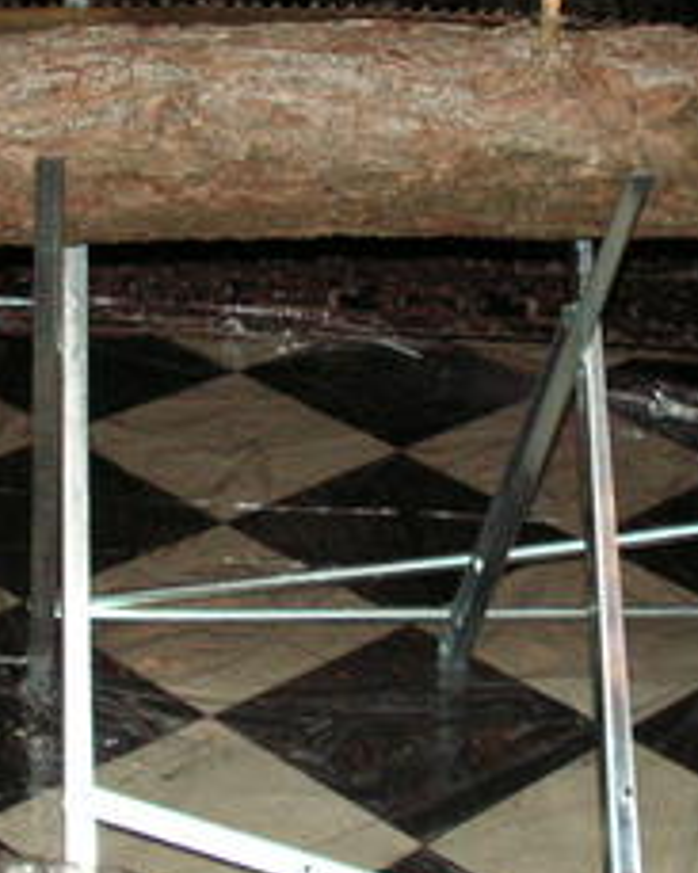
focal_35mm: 92
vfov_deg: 20.8
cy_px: 377
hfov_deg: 16.6
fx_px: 2377
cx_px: 500
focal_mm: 6
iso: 160
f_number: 3.2
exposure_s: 1/40
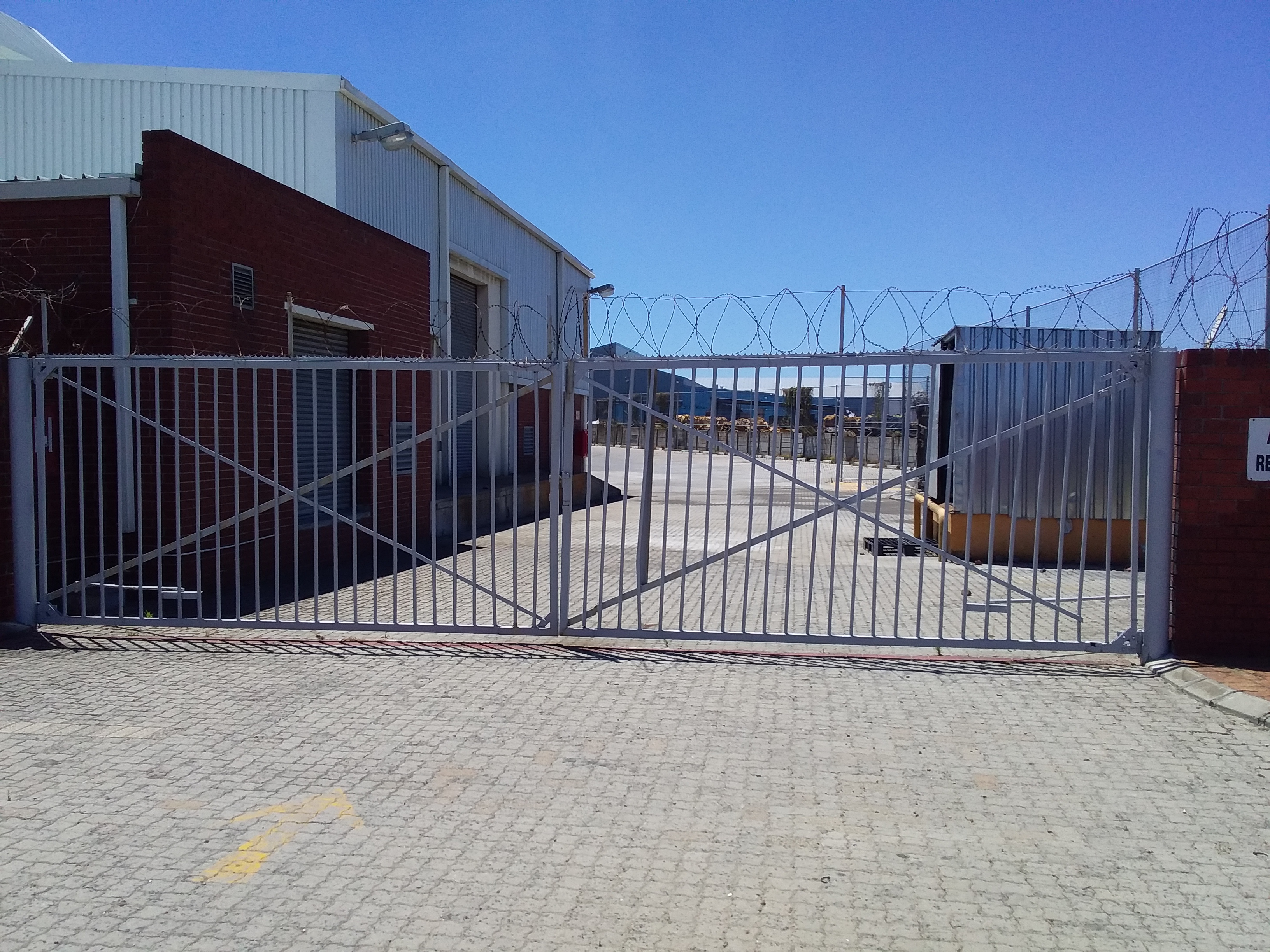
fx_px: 1137
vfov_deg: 45.4
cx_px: 635
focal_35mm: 31
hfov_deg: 58.4
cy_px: 476
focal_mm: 3.3
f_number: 2.2
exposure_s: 1/2048
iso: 40
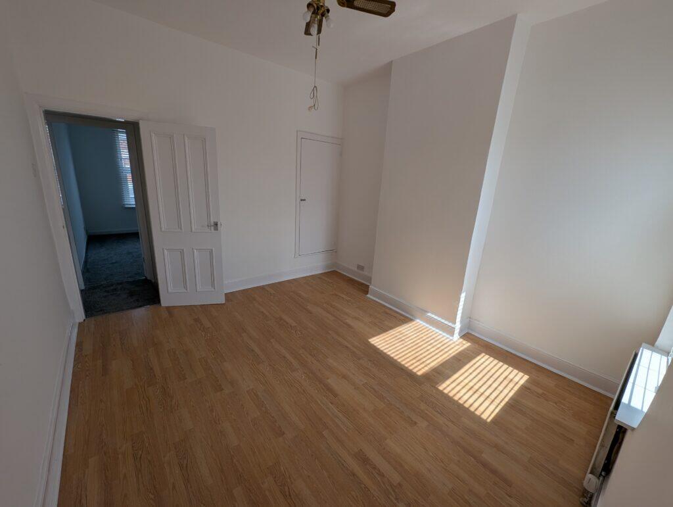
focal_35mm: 13
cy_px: 254
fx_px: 253
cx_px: 336
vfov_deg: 90.1
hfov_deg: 106.1
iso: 49
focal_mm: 1.95
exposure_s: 1/415
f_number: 2.2
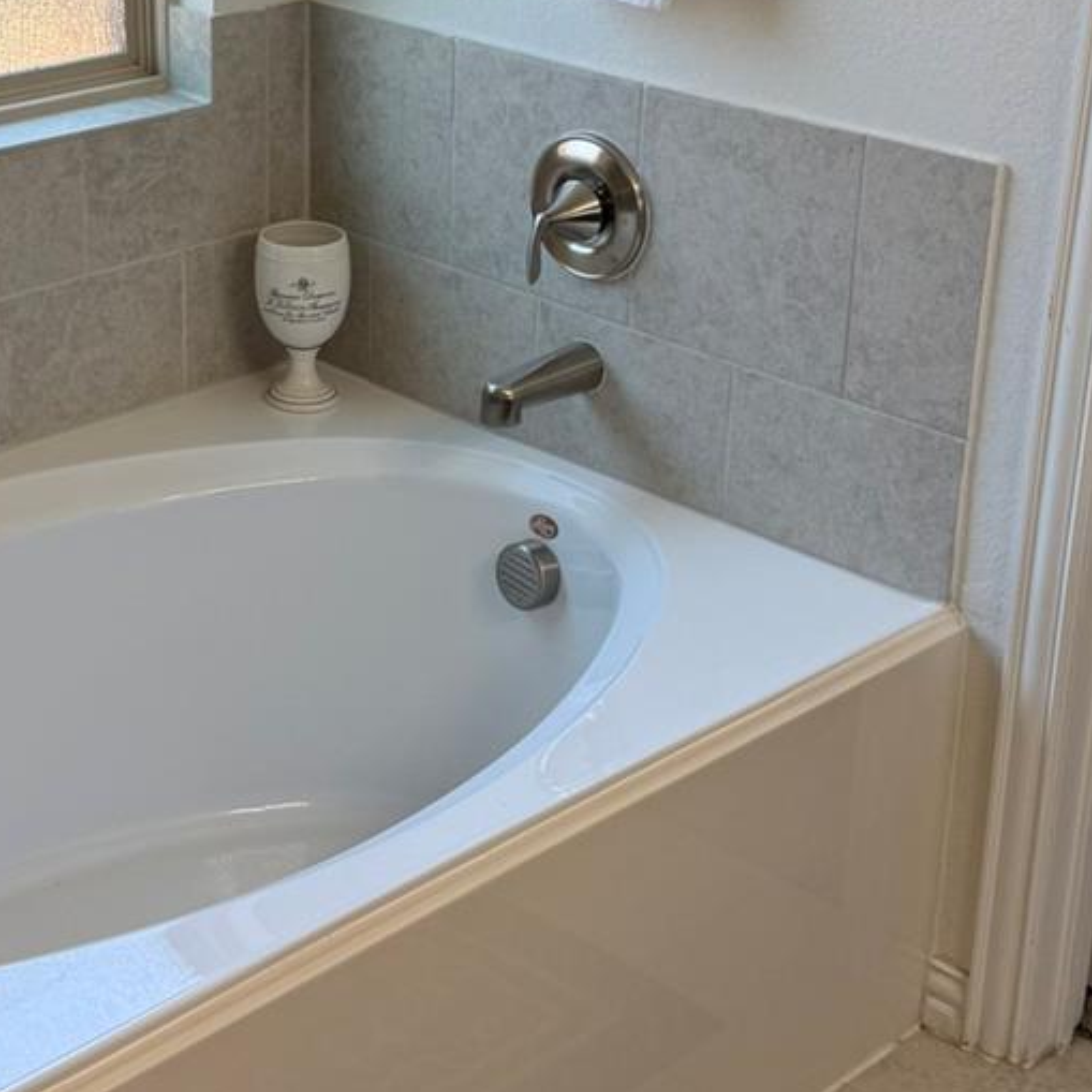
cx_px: 318
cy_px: 348
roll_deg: -0.3
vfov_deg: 26.7
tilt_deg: -21.9
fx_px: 2284
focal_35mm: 64
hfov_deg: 26.6
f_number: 1.78
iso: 80
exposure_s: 1/187
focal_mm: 6.76
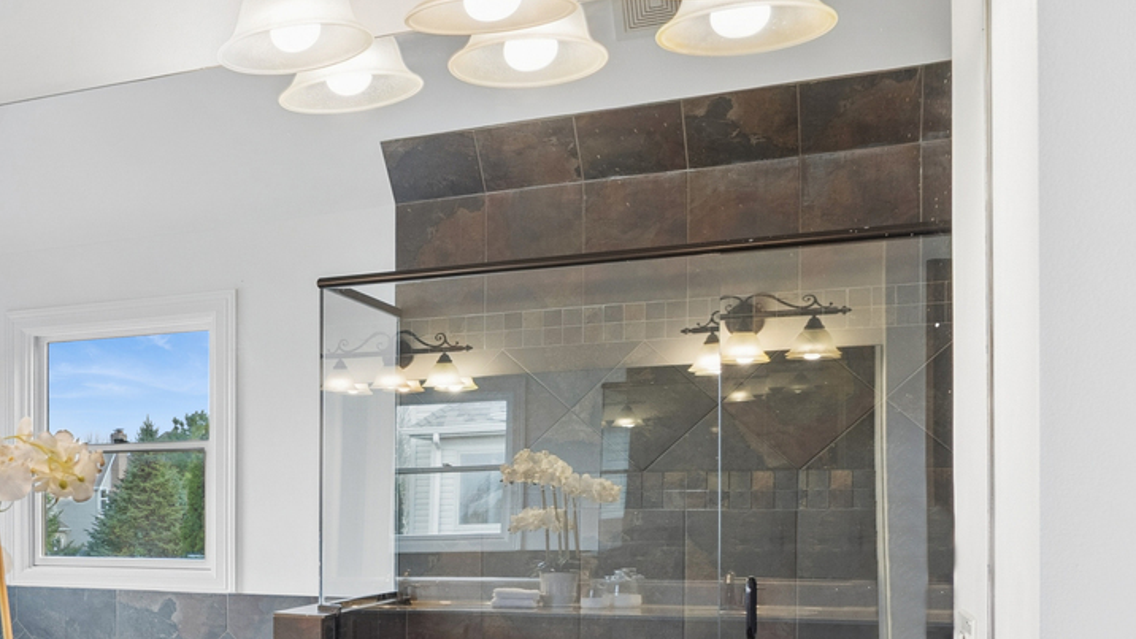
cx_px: -136
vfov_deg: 25.3
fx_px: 1391
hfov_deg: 36.8
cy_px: 547
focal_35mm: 46
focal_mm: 13
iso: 320
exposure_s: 1/4
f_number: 8
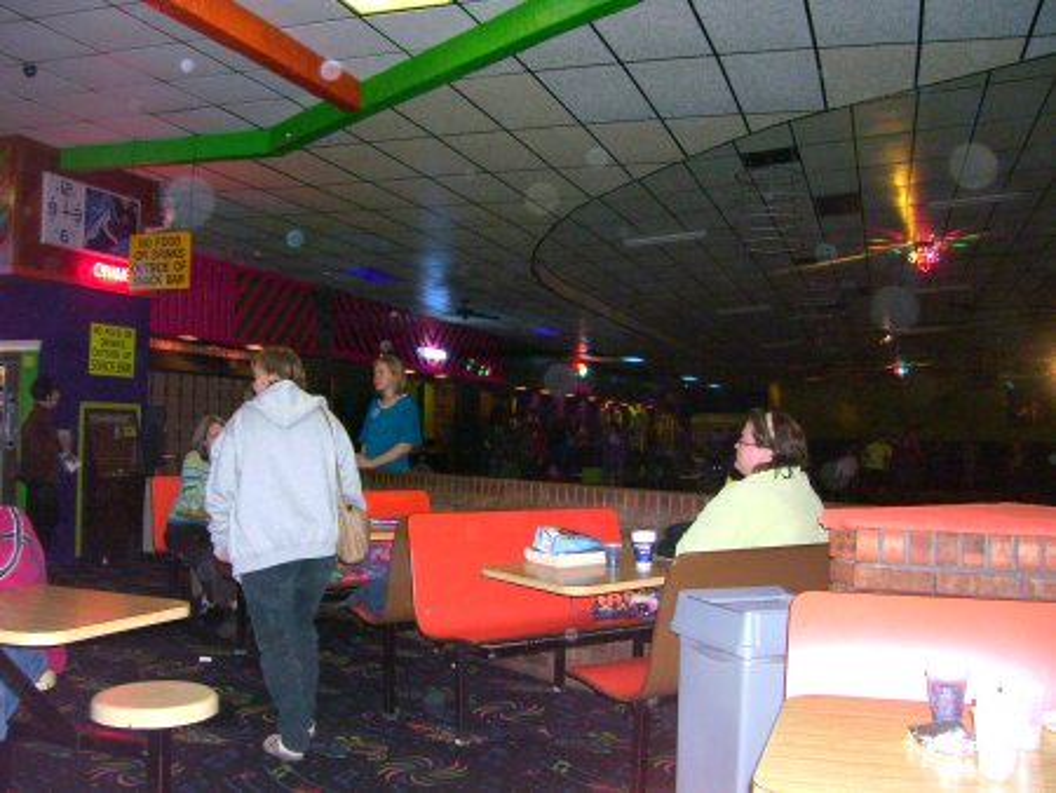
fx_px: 1038
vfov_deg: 41.8
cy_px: 396
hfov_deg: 53.9
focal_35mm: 34
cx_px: 528
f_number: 2.7
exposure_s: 1/60
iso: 80
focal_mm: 5.6
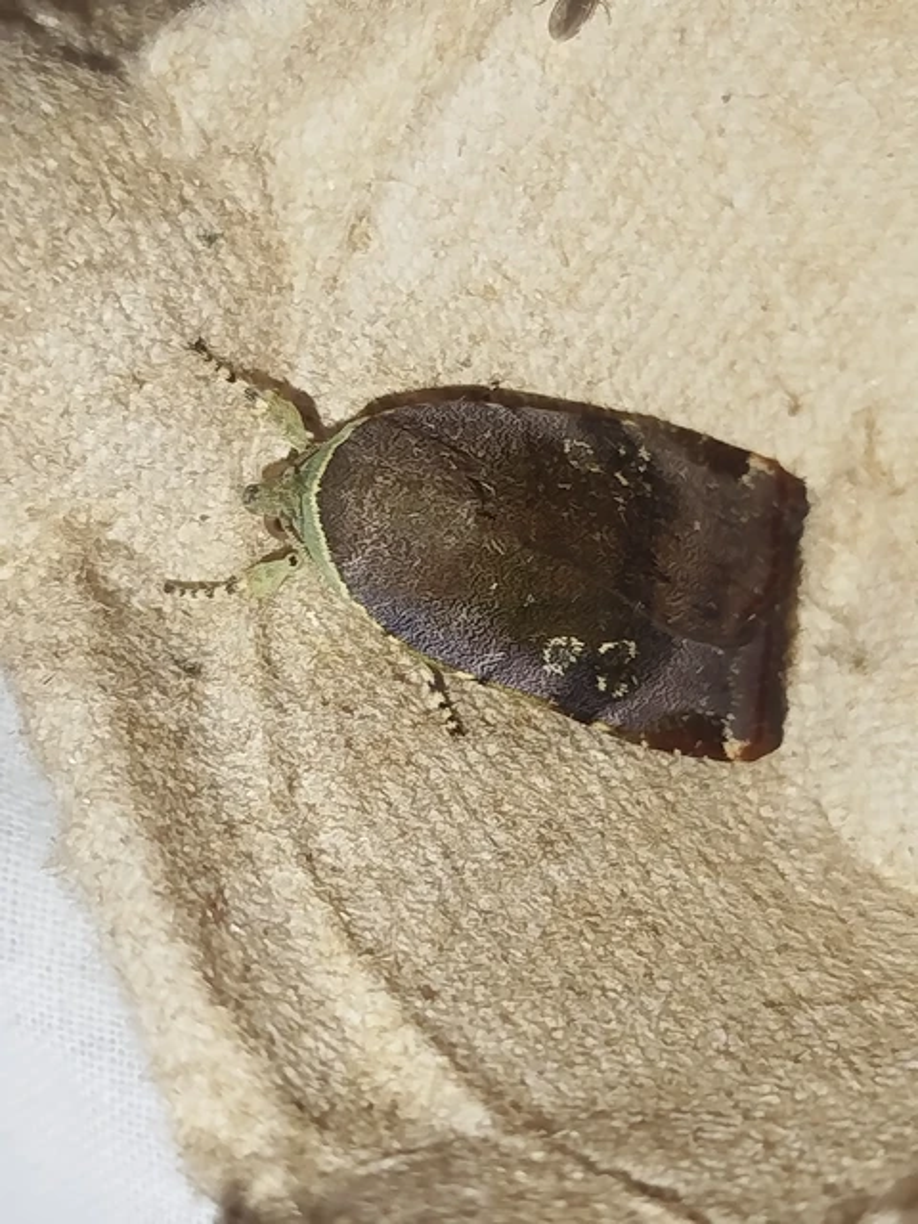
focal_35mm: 79
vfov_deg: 24.7
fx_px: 2793
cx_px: 459
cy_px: 612
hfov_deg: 18.7
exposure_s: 1/50
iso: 100
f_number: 1.7
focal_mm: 5.31
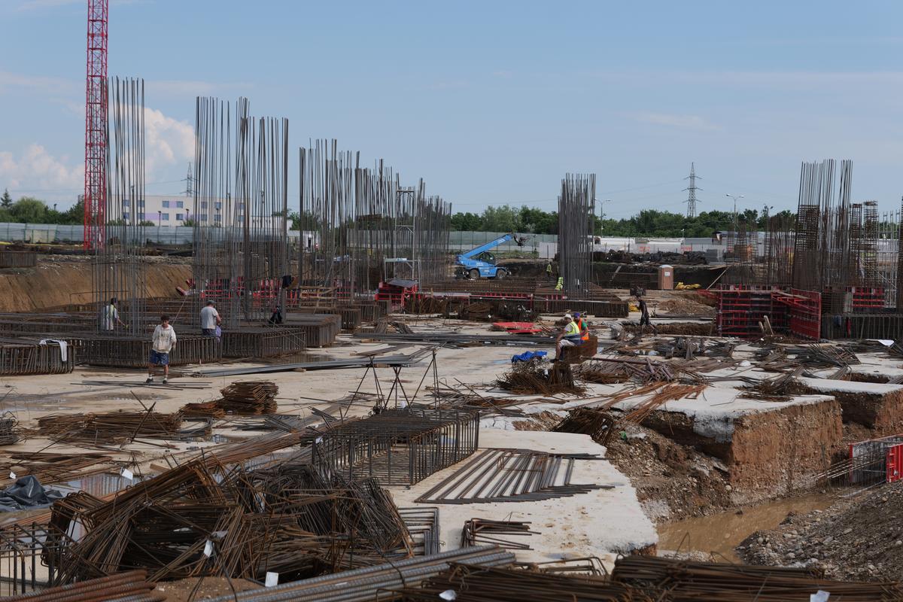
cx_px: 452
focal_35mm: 67
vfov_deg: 20.3
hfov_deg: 30.1
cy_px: 301
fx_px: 1680
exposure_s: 1/1000
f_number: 5
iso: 80
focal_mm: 67
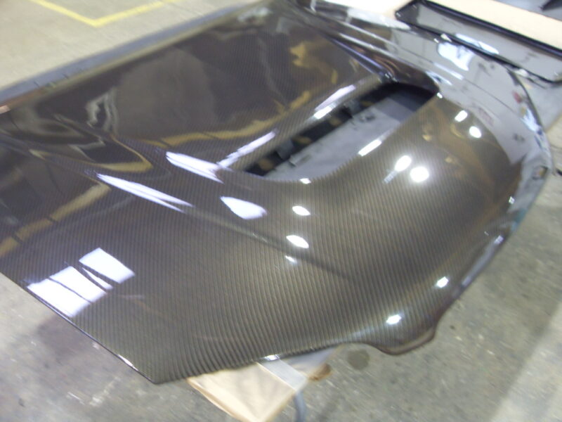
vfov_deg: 40.7
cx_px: 281
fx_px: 568
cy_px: 211
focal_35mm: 35
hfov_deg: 52.6
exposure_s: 1/8
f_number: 2.8
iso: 200
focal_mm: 6.3
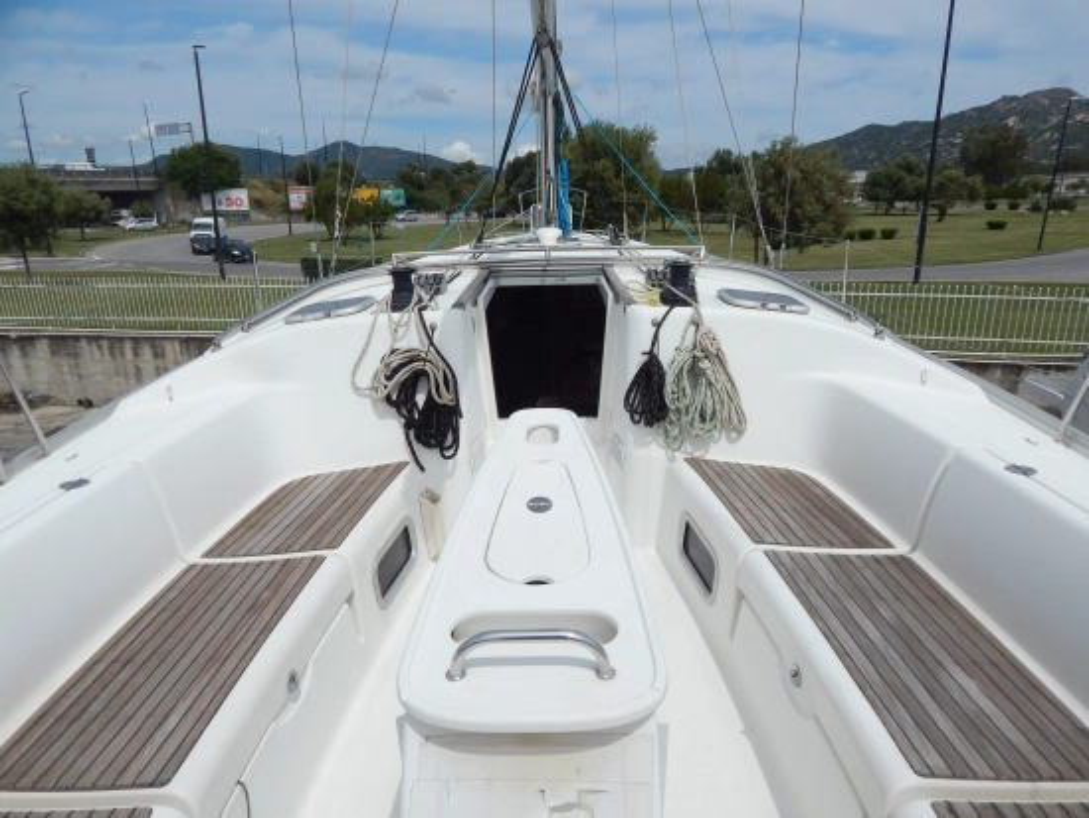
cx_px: 544
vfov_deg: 58.9
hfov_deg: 73.9
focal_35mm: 23
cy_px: 409
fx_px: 724
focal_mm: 4
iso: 125
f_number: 6
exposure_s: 1/1500
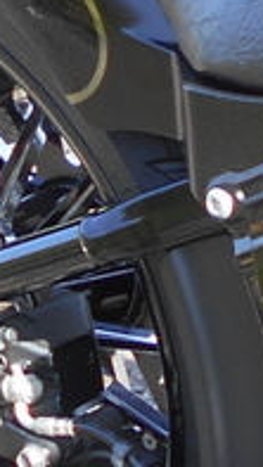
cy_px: 225
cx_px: 770
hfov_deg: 5.1
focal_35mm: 226
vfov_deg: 9.5
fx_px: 2798
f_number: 3.6
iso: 80
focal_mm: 5.8
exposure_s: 1/125
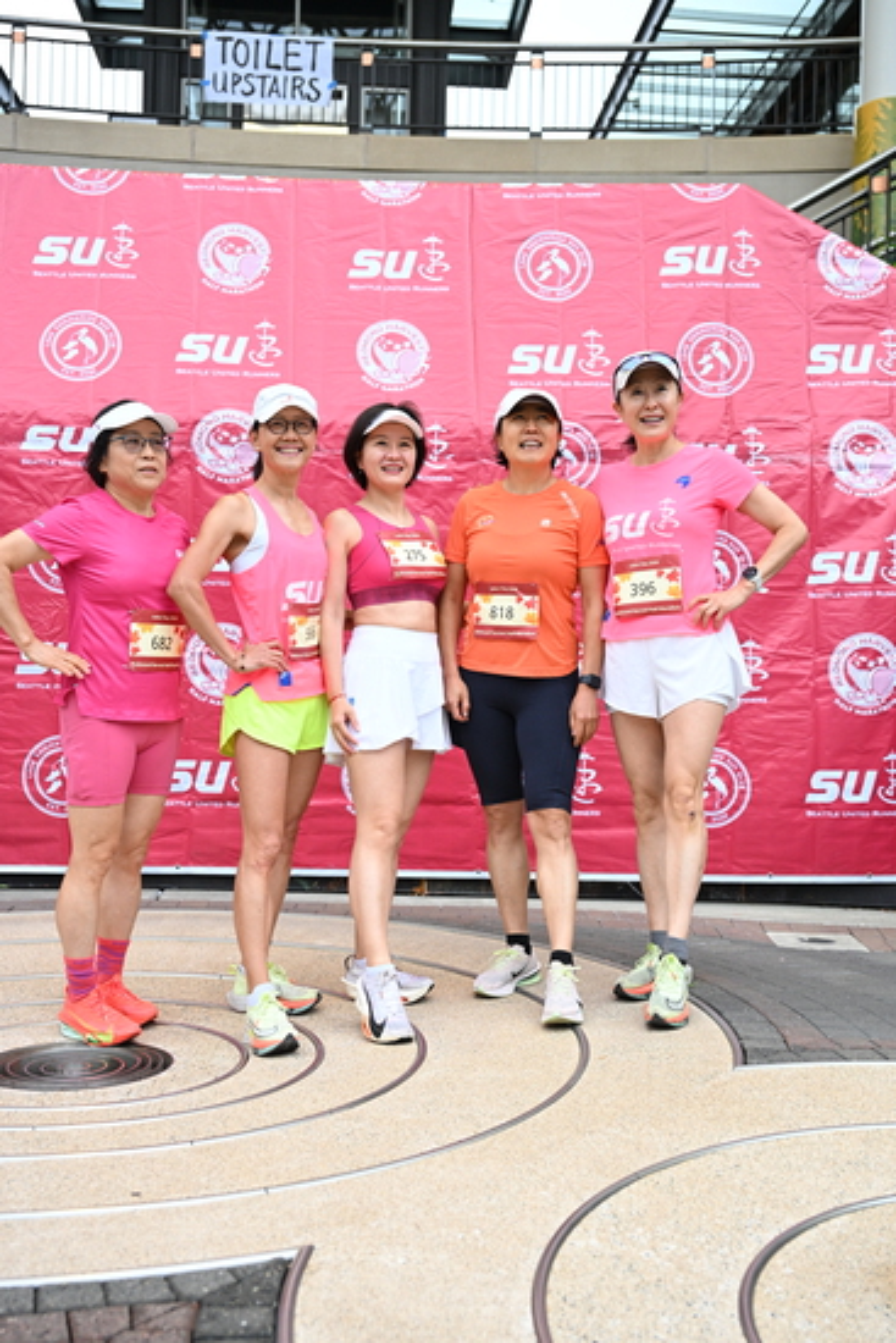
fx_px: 1455
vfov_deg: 49.5
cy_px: 672
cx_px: 448
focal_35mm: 39
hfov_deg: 34.2
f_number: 4
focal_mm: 39
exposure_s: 1/400
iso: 2000
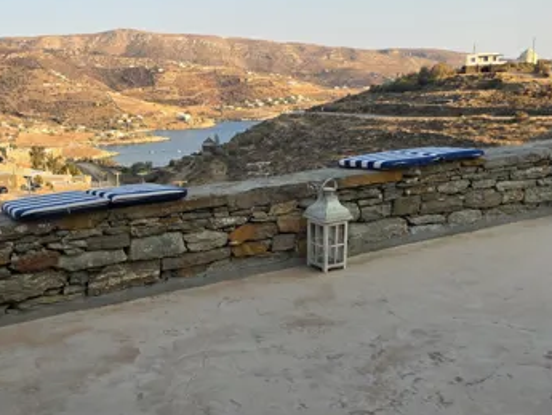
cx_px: 178
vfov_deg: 36.0
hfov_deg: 46.0
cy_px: 189
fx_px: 638
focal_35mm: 40
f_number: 1.7
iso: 12
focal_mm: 6.3
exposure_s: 1/241
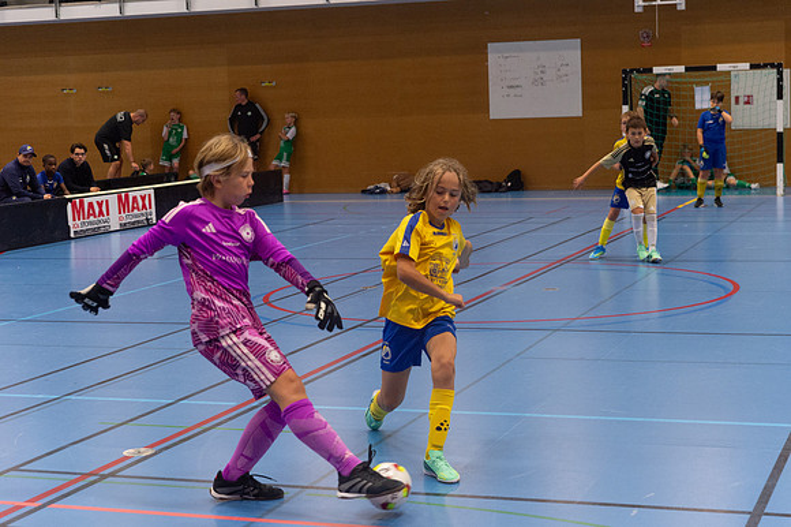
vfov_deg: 19.2
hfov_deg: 28.5
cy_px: 264
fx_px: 1555
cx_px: 396
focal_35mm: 71
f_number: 3.5
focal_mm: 70
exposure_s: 1/500
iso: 4500
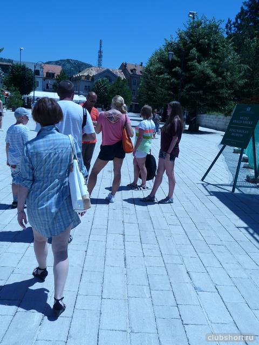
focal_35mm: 33
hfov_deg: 42.9
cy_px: 172
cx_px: 130
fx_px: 329
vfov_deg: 55.4
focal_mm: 5
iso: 100
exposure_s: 1/400
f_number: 8
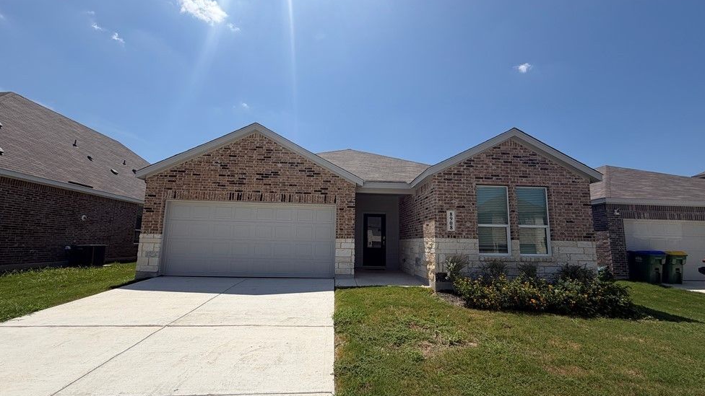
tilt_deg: +6.8
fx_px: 299
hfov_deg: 99.4
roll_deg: -1.1
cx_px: 358
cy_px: 201
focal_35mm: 16
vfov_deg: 67.1
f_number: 2.2
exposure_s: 1/1464
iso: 20
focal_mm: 2.22
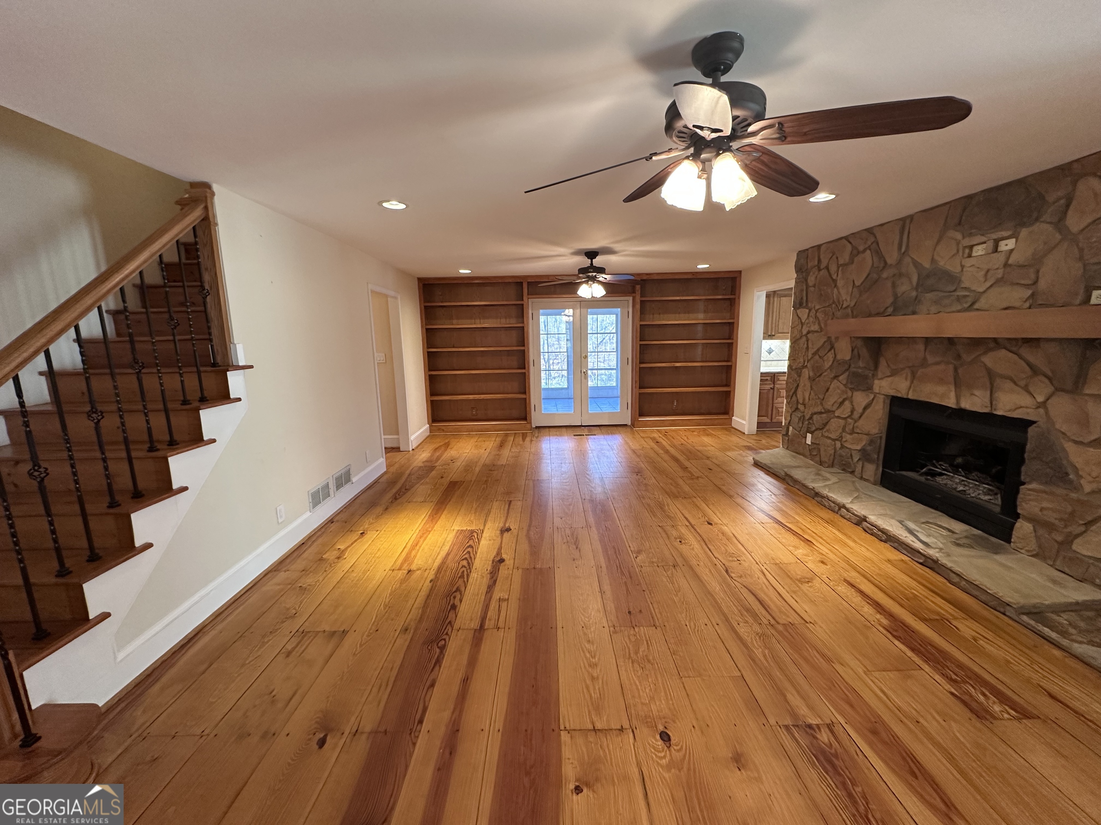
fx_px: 445
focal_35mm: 14
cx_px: 550
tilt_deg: -10.8
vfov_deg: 85.7
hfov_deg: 102.1
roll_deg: +0.2
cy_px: 412
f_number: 2.2
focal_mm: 2.22
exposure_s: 1/60
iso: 250
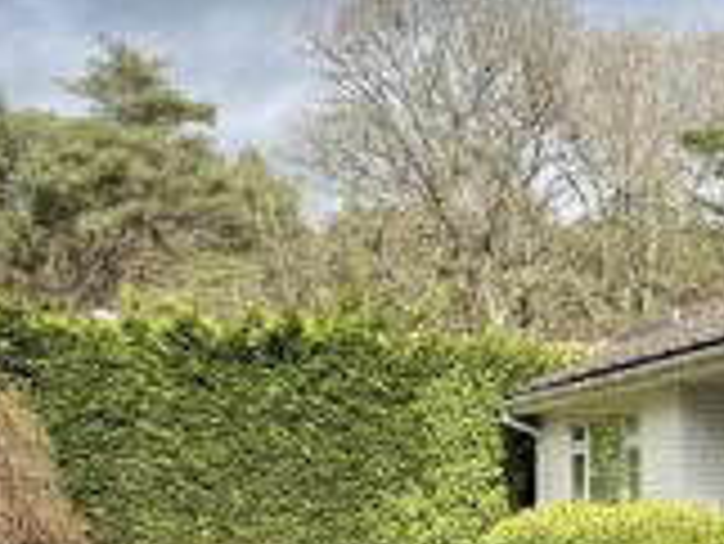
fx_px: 1821
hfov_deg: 22.0
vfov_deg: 16.8
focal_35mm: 87
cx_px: 641
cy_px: 474
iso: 80
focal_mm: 6.76
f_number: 1.78
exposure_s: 1/4405
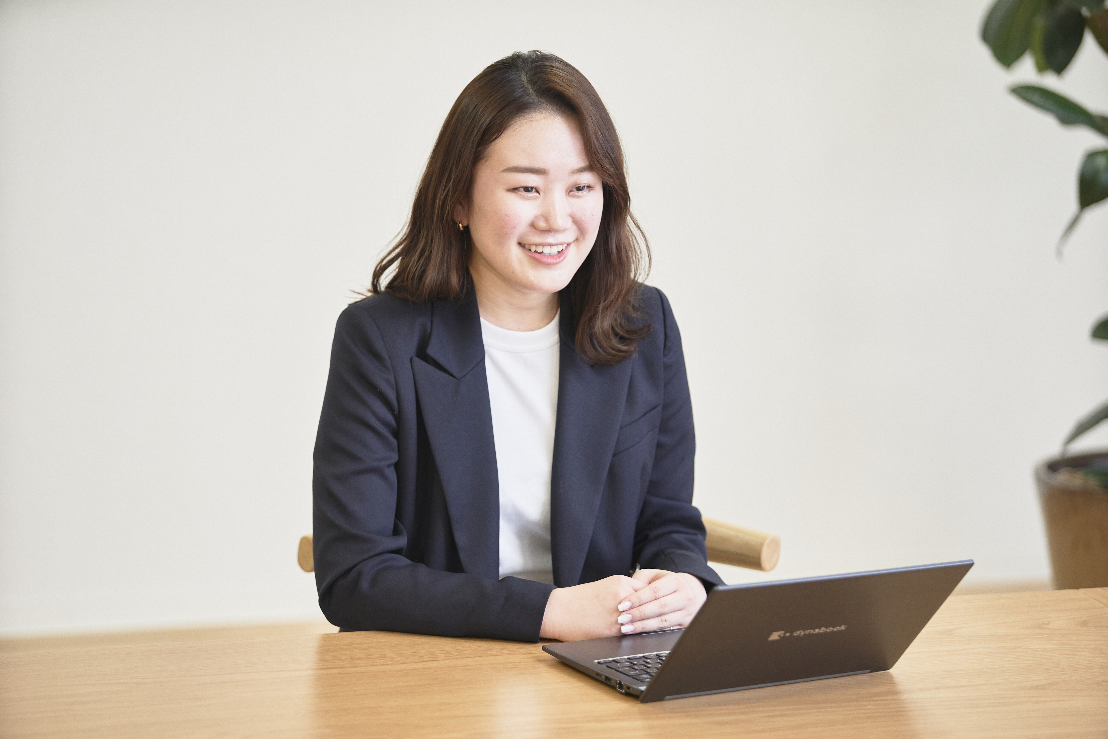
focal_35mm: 120
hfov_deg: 17.1
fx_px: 3693
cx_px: 554
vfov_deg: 11.4
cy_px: 370
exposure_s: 1/160
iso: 800
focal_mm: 120
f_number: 2.8
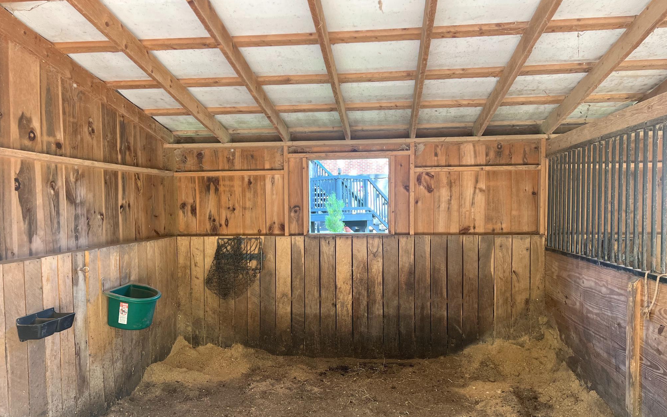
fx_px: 509
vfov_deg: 44.4
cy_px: 236
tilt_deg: -3.4
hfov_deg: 66.5
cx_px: 335
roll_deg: +1.1
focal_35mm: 28
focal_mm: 5.7
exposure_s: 1/121
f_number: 1.5
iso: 125
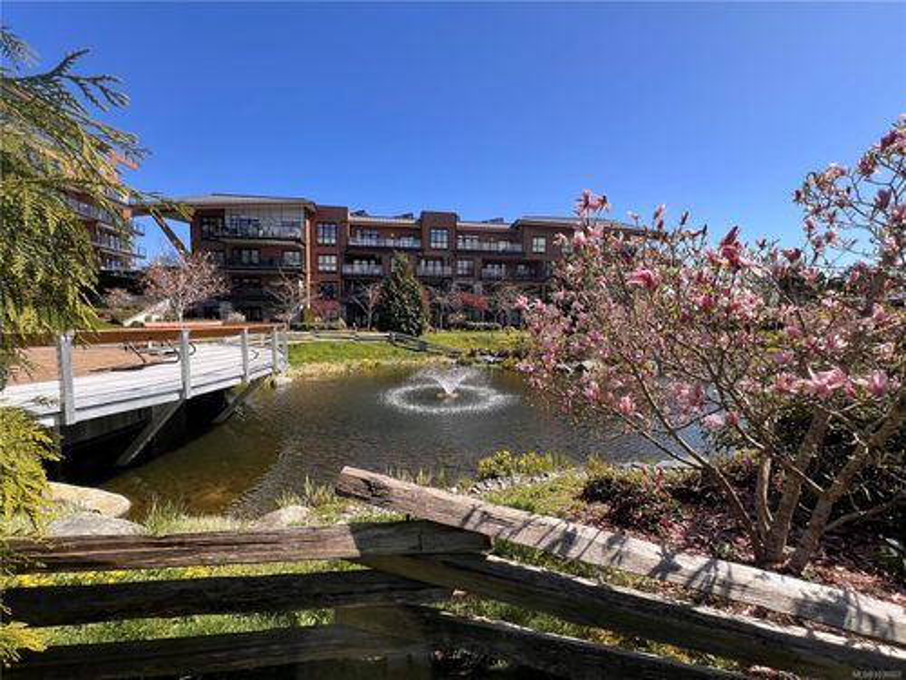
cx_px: 453
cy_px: 340
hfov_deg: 106.2
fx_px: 340
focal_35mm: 13
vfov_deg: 89.9
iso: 32
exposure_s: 1/622
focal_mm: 1.57
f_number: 1.8
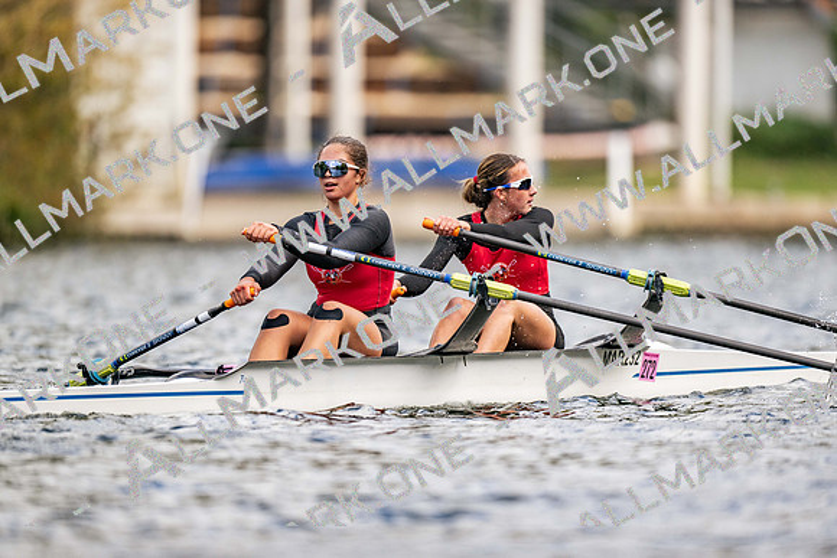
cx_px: 418
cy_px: 279
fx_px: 13960
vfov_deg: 2.3
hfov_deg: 3.4
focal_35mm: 600
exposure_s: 1/2500
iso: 450
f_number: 4
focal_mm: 600
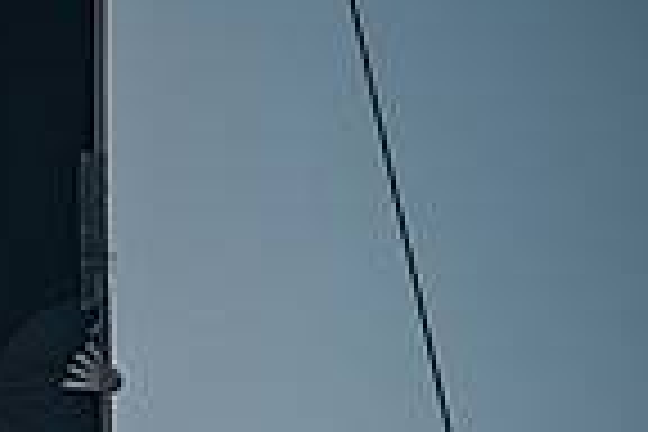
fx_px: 21040
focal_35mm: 1169
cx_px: -522
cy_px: 821
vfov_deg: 1.2
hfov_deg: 1.8
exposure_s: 1/5000
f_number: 6.3
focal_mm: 290
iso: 320
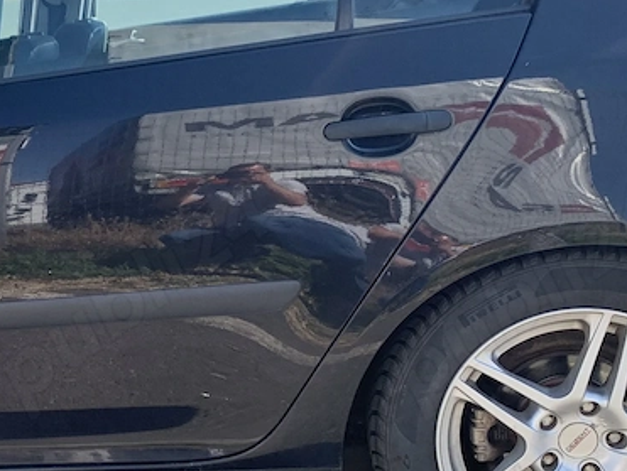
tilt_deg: -13.9
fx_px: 1269
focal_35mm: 70
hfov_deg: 26.1
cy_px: 294
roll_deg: +3.4
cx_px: -17
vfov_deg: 21.0
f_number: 1.8
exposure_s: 1/583
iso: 25
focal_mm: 4.25
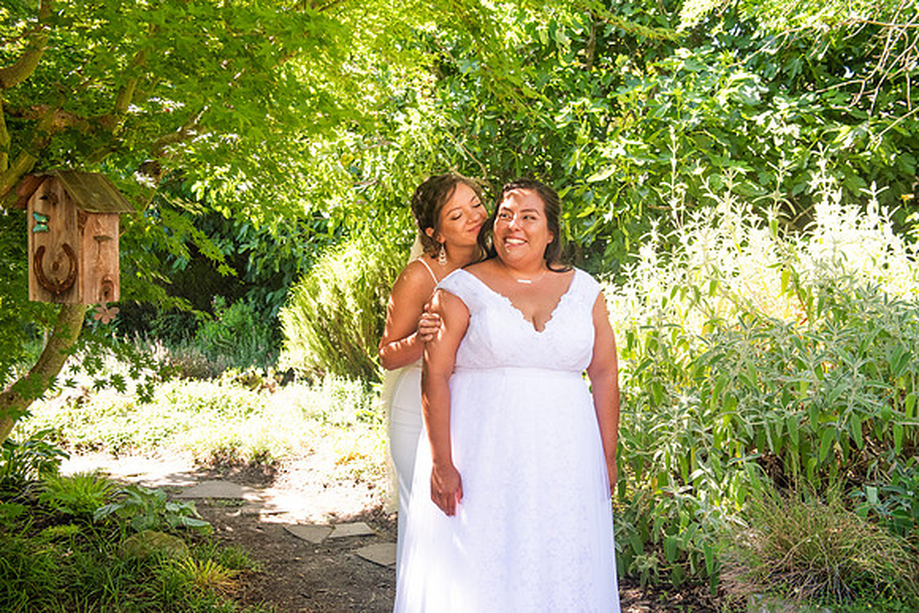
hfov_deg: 50.7
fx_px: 970
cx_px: 460
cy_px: 306
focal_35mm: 38
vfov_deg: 35.1
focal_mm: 38
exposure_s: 1/500
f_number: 4
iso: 640
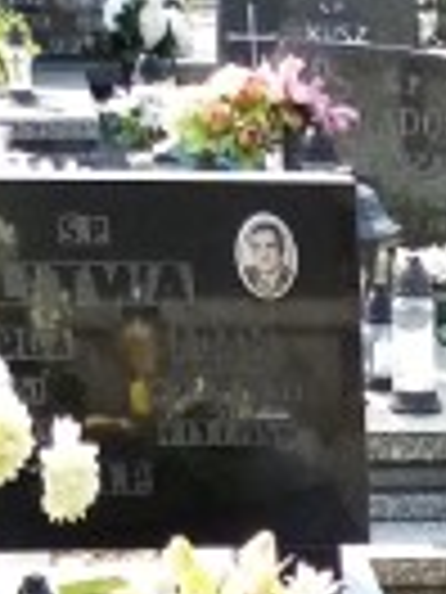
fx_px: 2165
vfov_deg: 12.7
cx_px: 698
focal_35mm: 126
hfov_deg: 11.2
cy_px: 1354
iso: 109
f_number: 1.8
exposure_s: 1/478
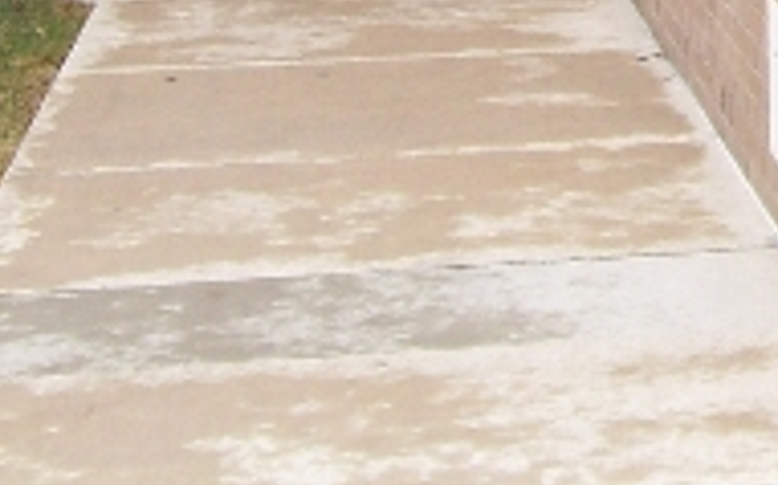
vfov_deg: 7.9
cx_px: 1047
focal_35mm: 160
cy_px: -408
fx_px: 3389
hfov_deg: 12.6
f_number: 2.7
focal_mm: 6
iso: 80
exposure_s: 1/206
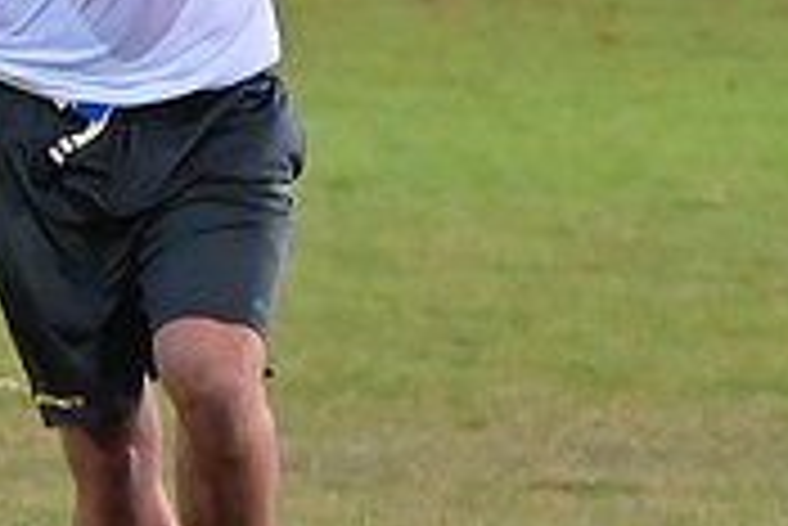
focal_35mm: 619
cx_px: 1252
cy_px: 290
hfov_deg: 3.3
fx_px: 13560
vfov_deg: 2.2
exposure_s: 1/640
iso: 6400
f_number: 4
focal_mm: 125
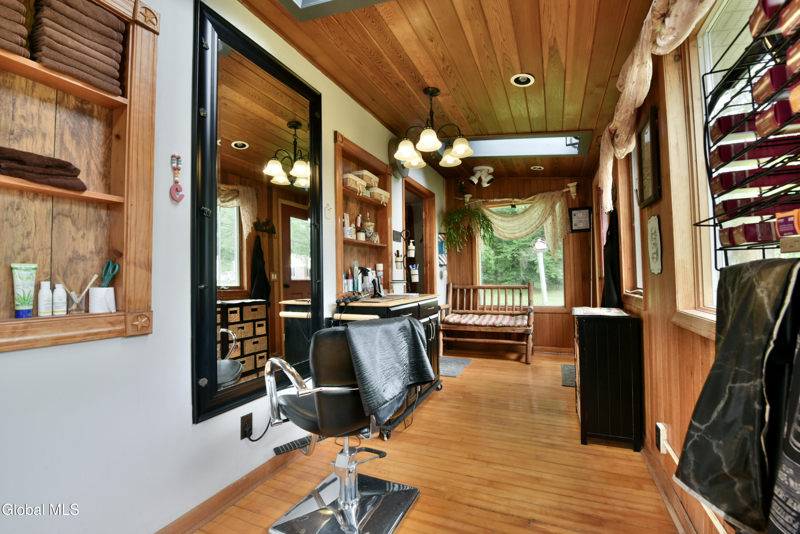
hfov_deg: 104.2
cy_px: 267
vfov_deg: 81.3
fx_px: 311
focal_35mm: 14
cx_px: 400
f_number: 11
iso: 800
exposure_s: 1/40
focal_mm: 14
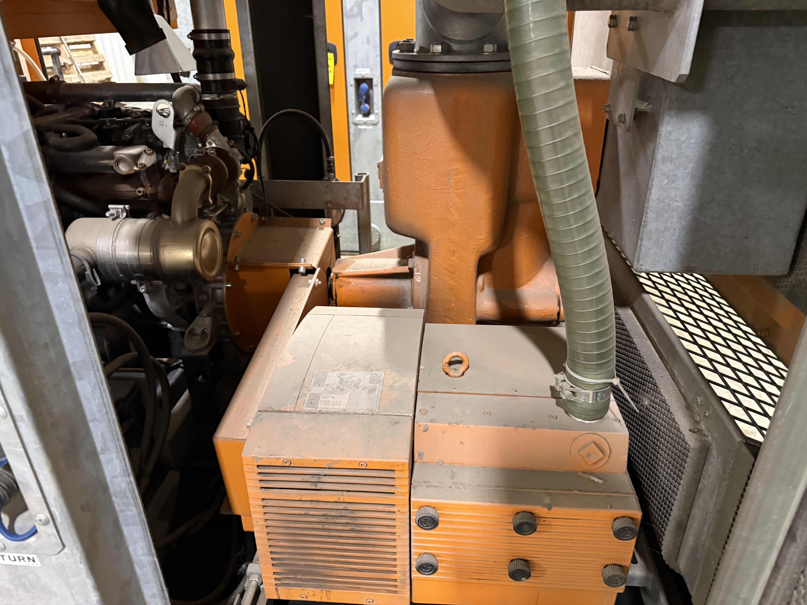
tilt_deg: -26.0
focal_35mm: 24
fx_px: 560
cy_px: 302
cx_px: 404
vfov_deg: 56.8
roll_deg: +0.9
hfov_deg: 71.6
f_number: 1.78
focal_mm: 6.76
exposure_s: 1/41
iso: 800
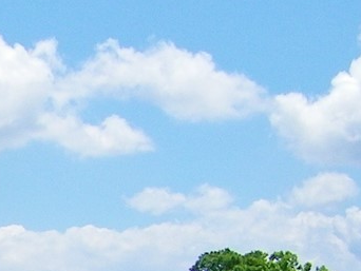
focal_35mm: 157
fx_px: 1638
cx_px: -432
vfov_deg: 8.8
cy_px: 591
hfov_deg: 11.1
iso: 80
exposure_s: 1/400
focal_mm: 5
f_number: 7
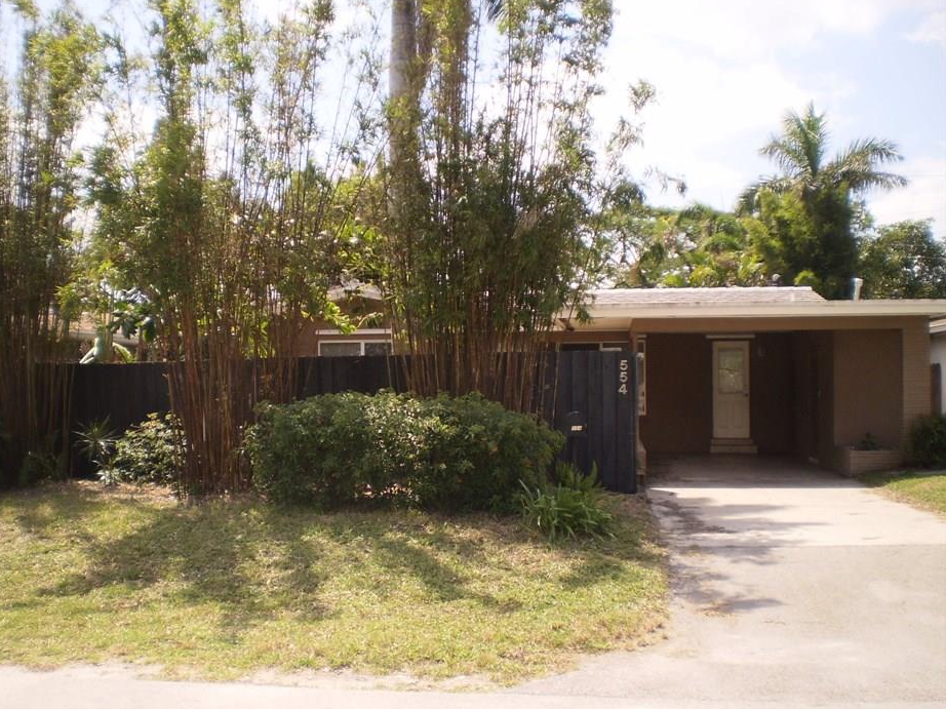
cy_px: 385
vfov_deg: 35.9
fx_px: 1093
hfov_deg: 46.7
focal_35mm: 40
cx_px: 423
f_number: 3.1
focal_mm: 6.3
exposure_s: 1/1000
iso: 64
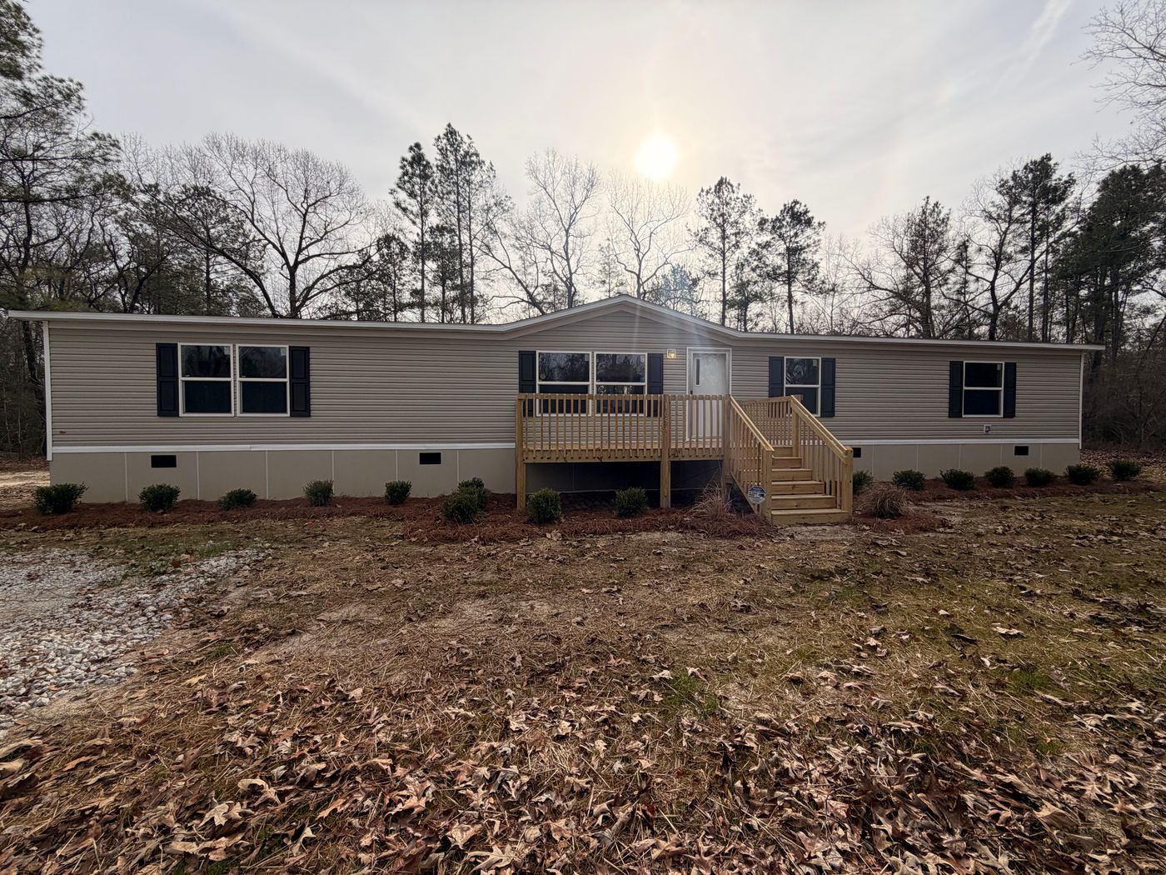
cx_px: 583
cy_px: 438
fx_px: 472
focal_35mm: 14
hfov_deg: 102.1
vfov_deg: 85.7
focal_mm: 2.22
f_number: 2.2
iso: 25
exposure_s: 1/1339
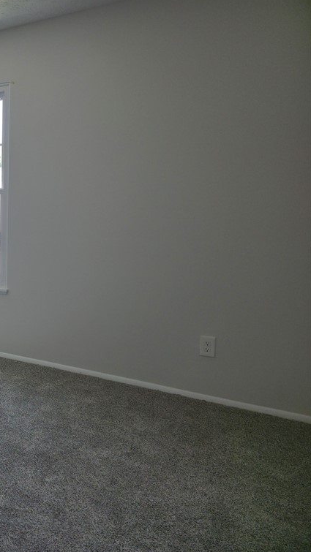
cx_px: -63
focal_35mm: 34
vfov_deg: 58.0
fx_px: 498
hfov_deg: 29.7
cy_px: 276
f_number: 1.7
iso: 80
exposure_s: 1/180
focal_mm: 6.3
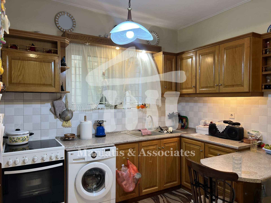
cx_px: 136
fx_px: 204
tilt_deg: -0.2
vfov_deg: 53.1
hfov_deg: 67.3
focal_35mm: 26
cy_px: 102
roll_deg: +0.5
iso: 125
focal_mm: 5.7
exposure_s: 1/100
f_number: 1.5
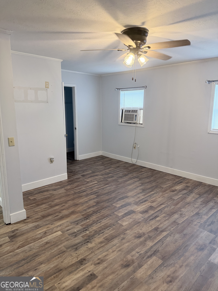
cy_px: 146
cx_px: 109
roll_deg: -1.5
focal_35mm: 24
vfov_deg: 71.6
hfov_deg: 56.8
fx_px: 202
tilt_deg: -9.1
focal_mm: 6.76
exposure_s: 1/60
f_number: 1.78
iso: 200
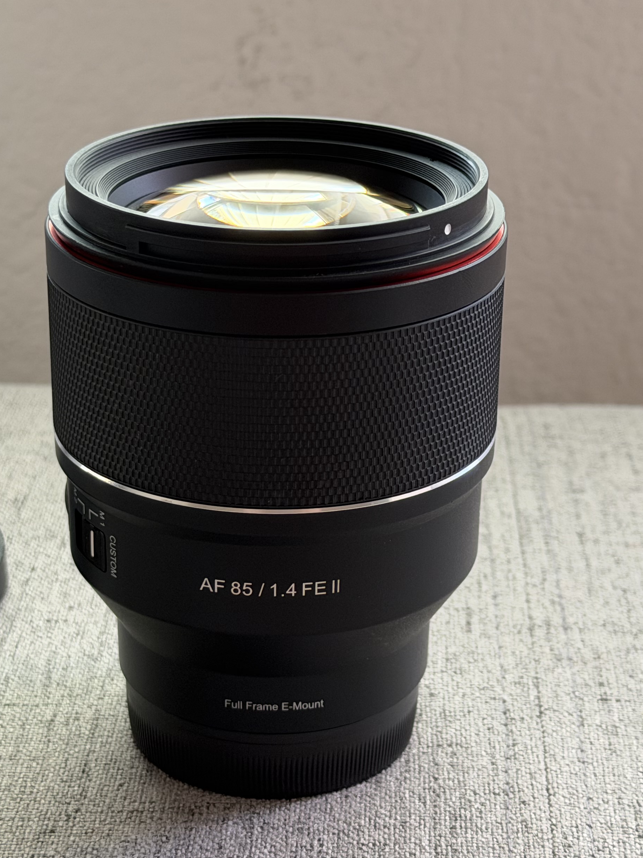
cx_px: 282
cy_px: 447
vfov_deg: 24.7
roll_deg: +0.2
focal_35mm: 79
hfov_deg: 18.7
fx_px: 1957
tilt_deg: -23.5
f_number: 1.78
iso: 200
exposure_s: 1/86
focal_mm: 6.76
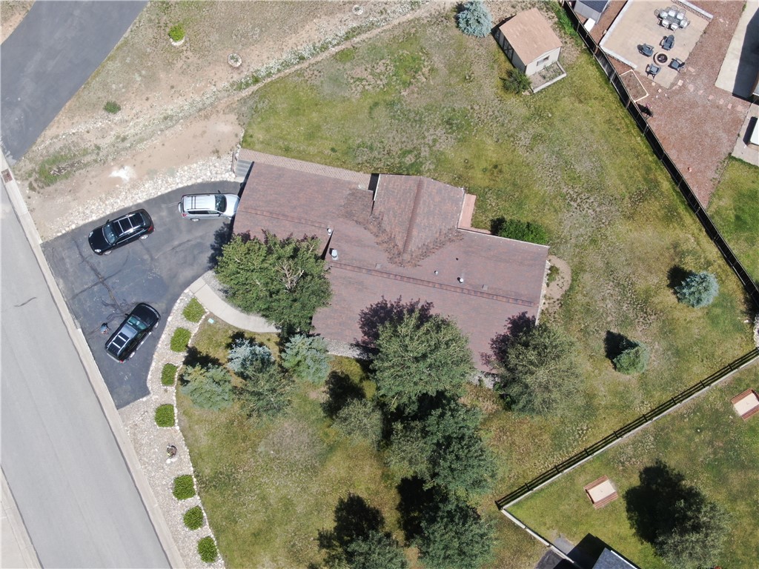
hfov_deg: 39.7
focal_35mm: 48
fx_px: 1052
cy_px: 284
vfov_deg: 30.3
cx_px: 380
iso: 100
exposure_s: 1/500
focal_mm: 8.6
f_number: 3.8
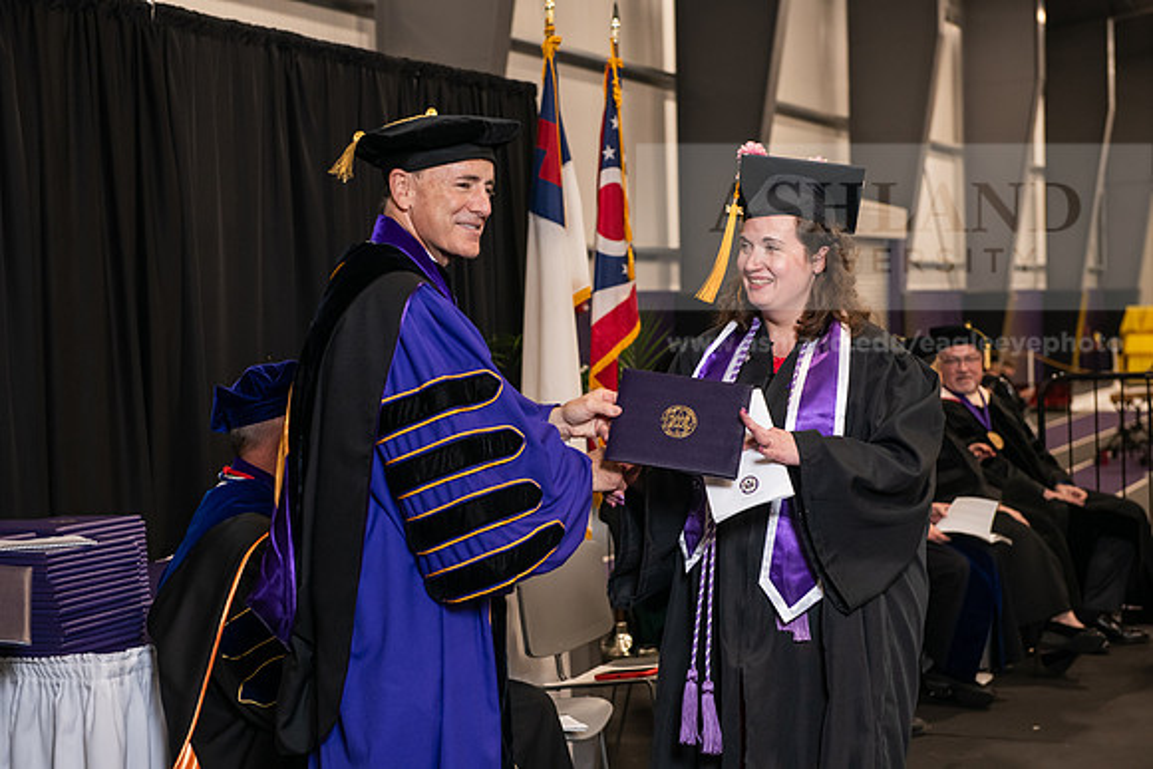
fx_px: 2242
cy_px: 384
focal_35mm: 70
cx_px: 576
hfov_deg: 28.8
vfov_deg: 19.5
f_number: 5
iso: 1600
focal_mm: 70
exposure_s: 1/125
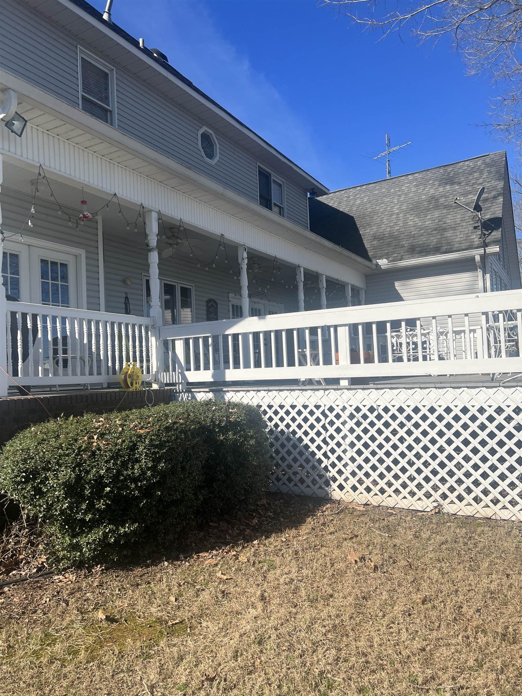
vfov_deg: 67.3
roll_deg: +3.9
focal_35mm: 26
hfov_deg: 53.1
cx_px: 261
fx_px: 523
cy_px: 348
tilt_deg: +3.6
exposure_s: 1/5319
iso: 50
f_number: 1.5
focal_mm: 5.7
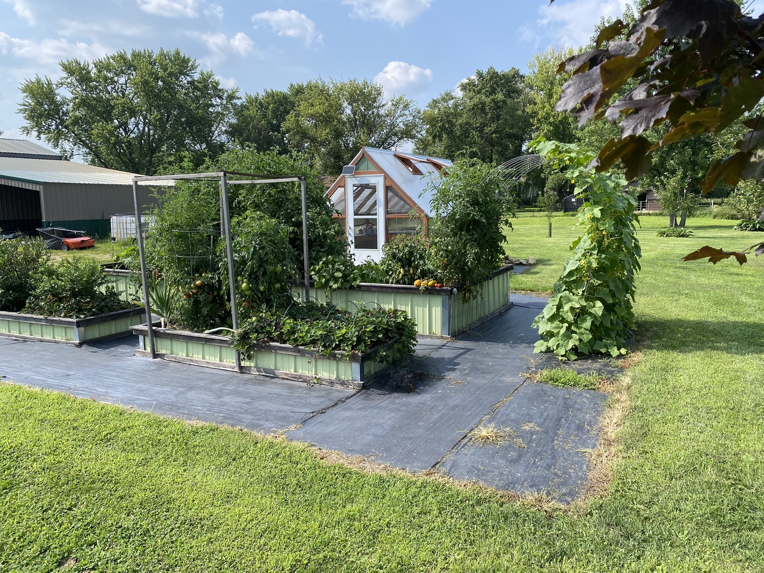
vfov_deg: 53.1
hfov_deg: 67.3
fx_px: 574
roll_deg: +1.2
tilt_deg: -7.9
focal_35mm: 26
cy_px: 286
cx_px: 382
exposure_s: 1/1429
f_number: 1.8
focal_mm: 4.25
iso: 32
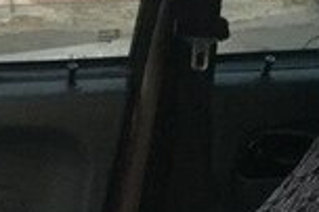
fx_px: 1160
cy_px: 320
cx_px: -6
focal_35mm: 131
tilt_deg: -22.9
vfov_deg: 10.1
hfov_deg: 15.4
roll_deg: -0.3
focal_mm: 4.15
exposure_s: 1/17
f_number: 2.2
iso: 800
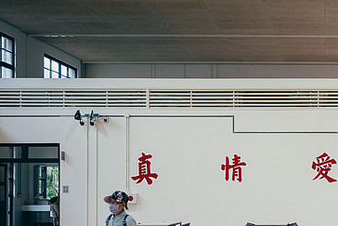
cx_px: 344
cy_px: 171
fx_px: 704
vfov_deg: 18.1
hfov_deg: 25.5
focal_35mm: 75
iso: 100
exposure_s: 1/125
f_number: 1.8
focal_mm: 35
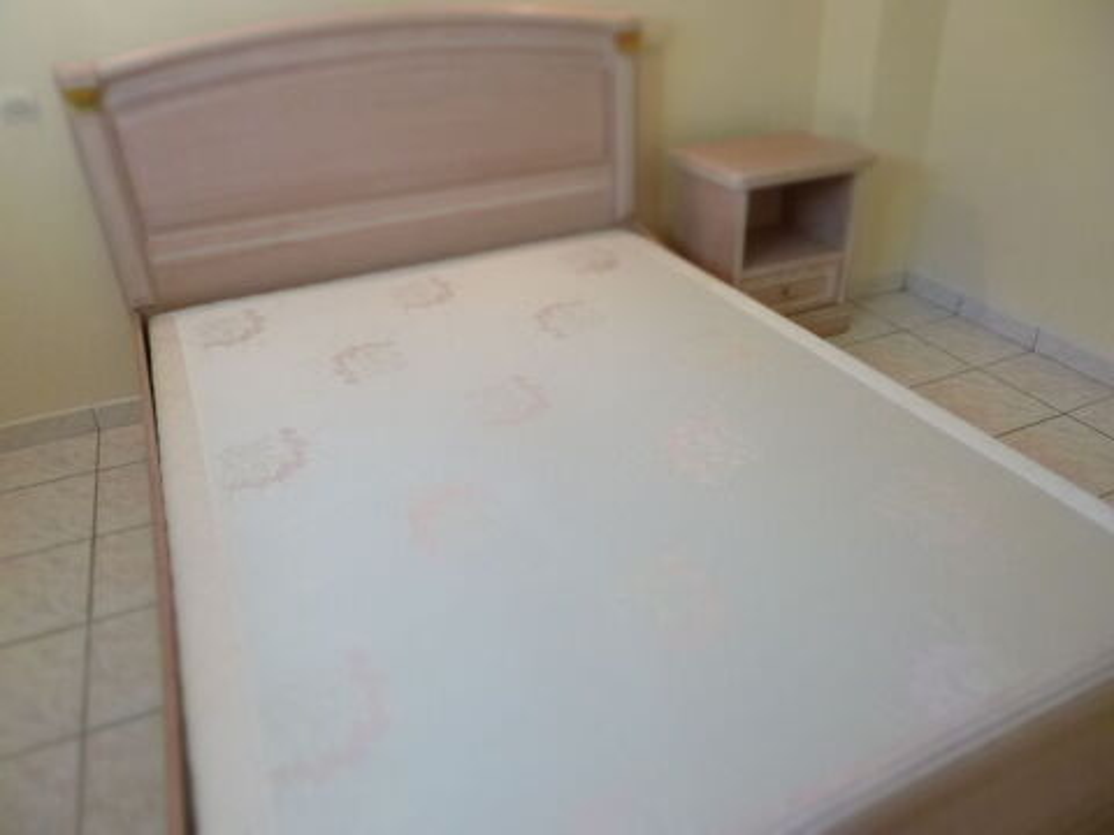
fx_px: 805
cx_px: 557
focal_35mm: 25
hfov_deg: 69.4
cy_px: 418
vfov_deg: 54.9
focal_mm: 4.5
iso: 400
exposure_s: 1/60
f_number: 3.1
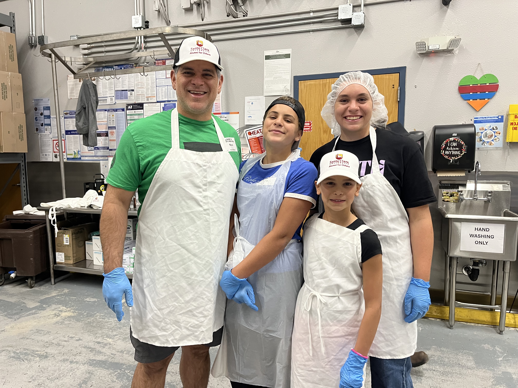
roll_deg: +0.1
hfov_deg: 67.3
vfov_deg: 53.1
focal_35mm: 26
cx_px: 259
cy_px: 194
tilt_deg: -4.9
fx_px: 389
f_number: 1.6
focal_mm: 5.1
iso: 200
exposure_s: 1/60
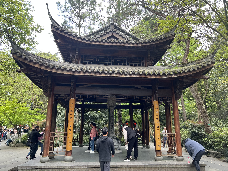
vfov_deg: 53.1
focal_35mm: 26
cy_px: 86
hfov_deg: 67.3
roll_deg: -0.9
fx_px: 171
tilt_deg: +13.9
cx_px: 114
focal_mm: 5.7
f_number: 1.5
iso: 40
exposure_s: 1/275
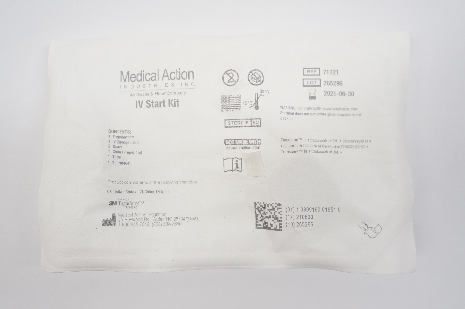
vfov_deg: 39.9
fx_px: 426
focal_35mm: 33
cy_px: 154
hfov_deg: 57.3
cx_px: 232
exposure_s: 1/100
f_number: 5.6
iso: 400
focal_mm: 22
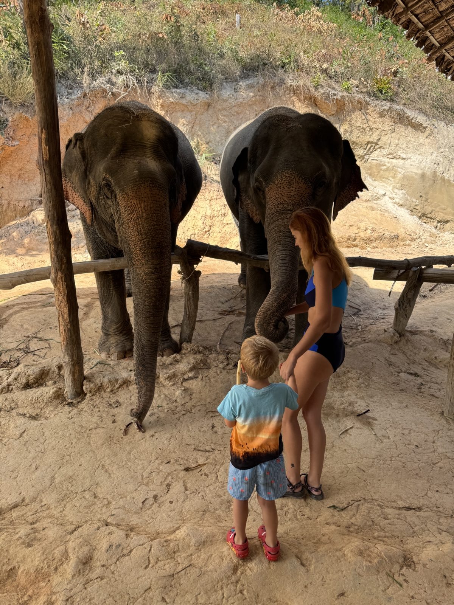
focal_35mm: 24
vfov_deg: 71.6
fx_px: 420
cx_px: 227
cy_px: 302
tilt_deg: -11.2
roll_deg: -0.2
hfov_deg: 56.8
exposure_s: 1/773
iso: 80
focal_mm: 6.76
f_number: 1.78
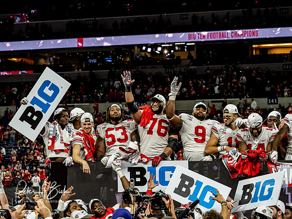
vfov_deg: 13.5
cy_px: 110
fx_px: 928
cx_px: 146
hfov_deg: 17.9
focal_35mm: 110
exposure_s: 1/500
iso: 1000
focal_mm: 55
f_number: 3.5
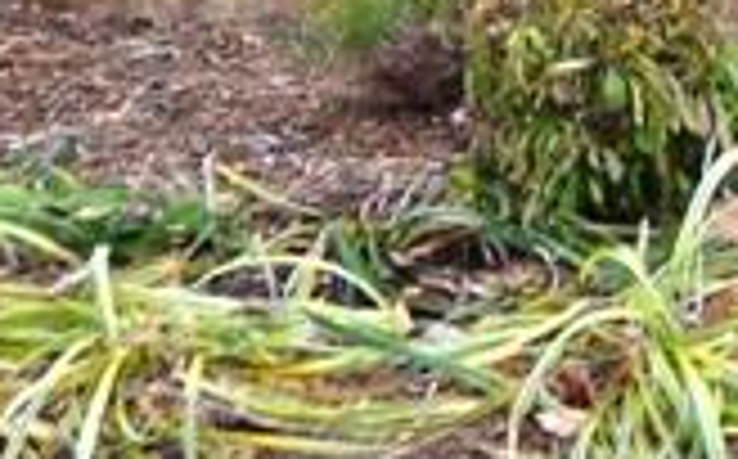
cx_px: 594
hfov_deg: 14.1
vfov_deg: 8.3
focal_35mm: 148
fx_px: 2973
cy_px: -531
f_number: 8
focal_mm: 22
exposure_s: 1/250
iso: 400
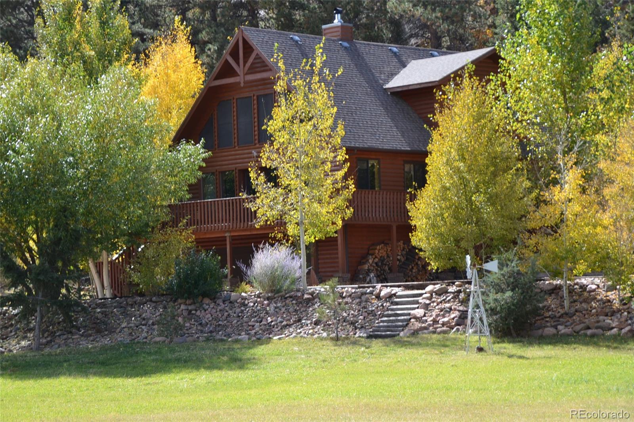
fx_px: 1849
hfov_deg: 19.5
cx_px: 317
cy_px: 211
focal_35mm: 105
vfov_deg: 13.0
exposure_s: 1/160
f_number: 6.3
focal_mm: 70
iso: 100
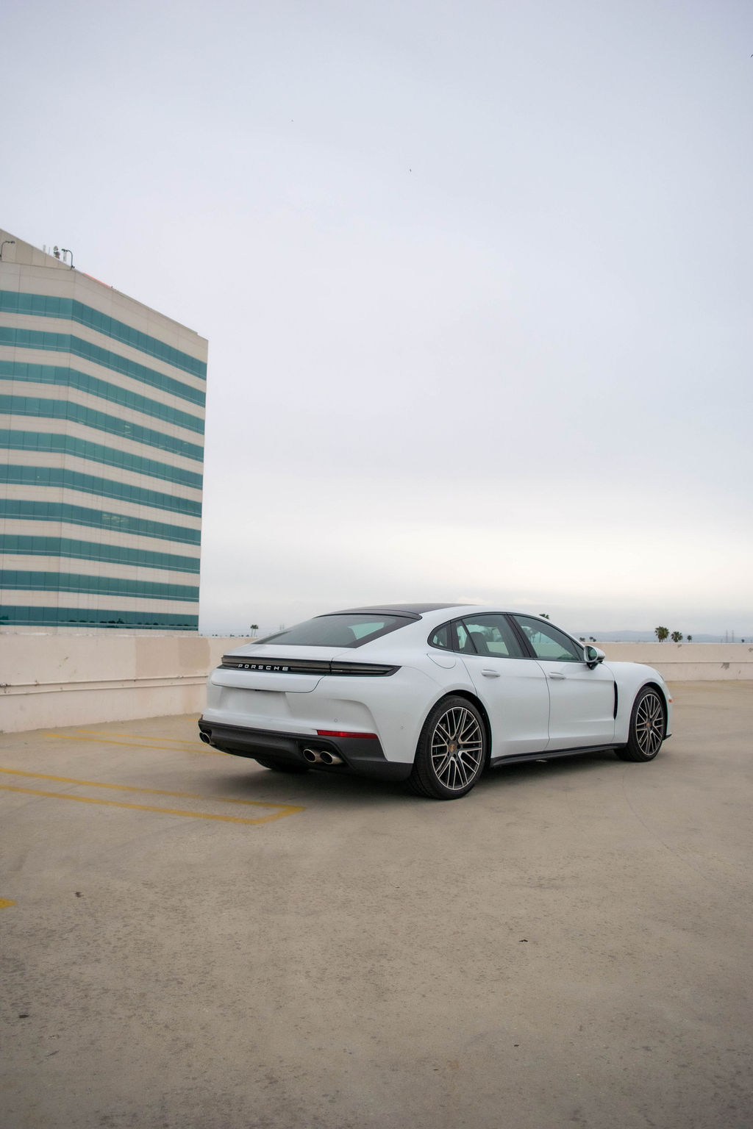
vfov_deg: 67.4
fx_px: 847
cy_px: 564
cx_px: 376
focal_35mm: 27
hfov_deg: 47.9
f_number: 4.5
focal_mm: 18
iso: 400
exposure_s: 1/1250
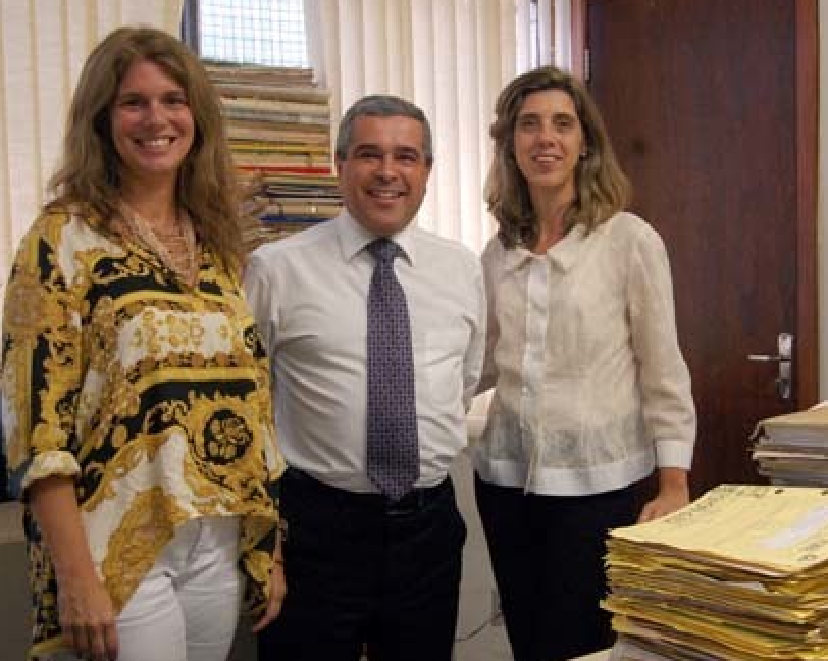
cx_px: 469
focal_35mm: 52
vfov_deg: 29.1
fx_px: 1273
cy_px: 328
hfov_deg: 36.0
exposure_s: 1/60
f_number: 5.6
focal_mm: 30
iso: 1600
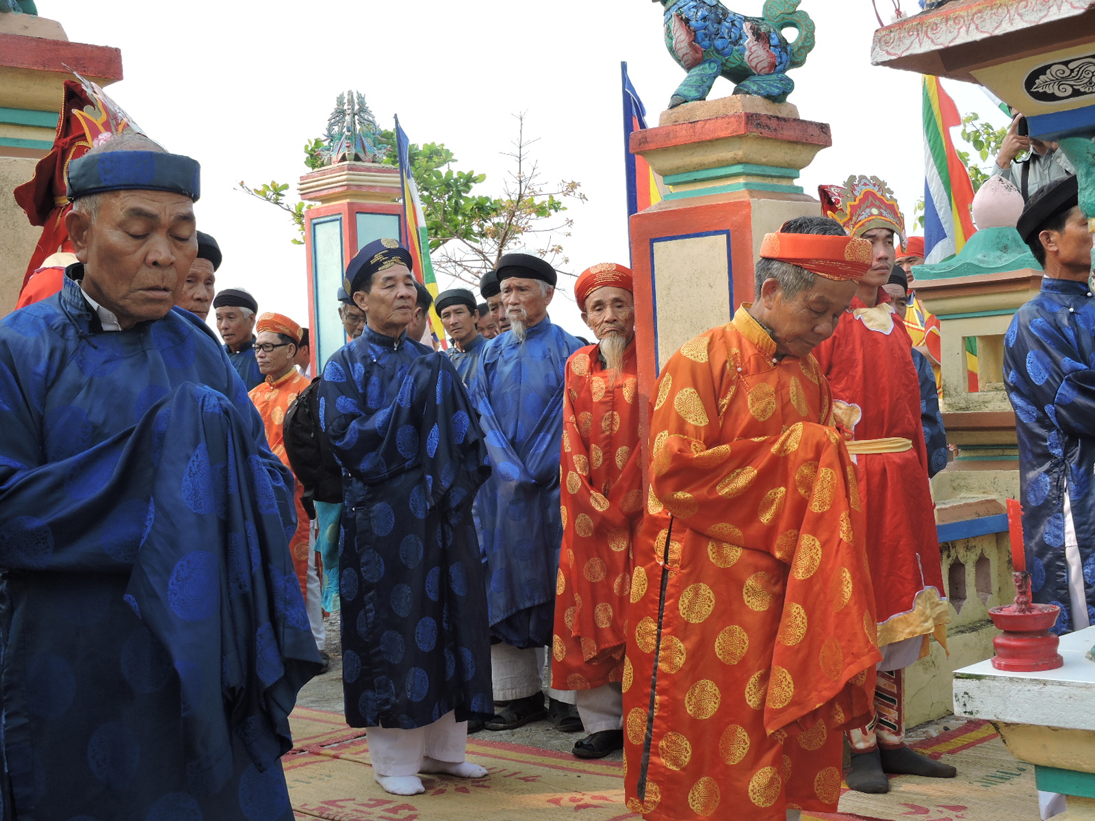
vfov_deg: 29.1
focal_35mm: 50
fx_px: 1582
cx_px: 548
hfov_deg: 38.2
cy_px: 410
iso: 100
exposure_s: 1/250
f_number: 4
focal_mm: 9
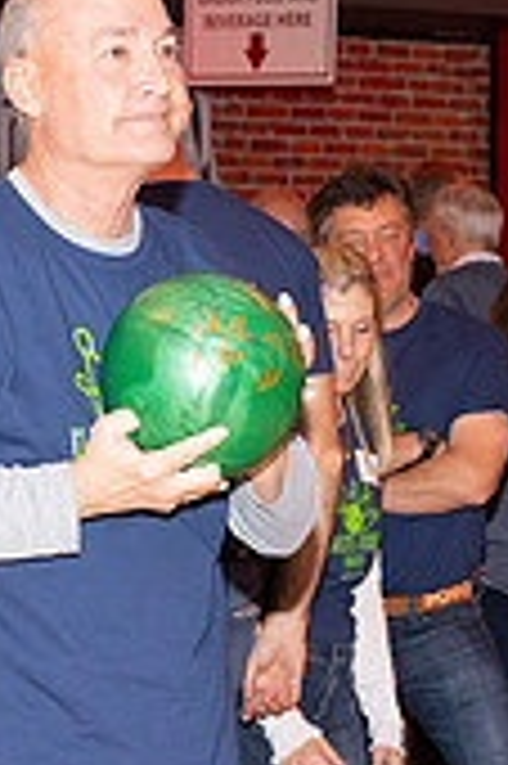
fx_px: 3287
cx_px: 157
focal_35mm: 155
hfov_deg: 8.8
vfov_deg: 13.1
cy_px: 752
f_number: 5.6
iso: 2000
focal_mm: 39
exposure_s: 1/100
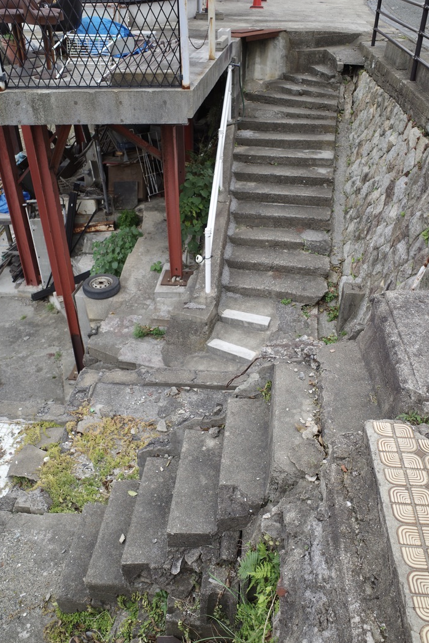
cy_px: 324
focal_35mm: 29
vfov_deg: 63.7
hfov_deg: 44.9
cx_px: 216
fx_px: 519
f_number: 4
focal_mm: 18.3
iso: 200
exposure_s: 1/250
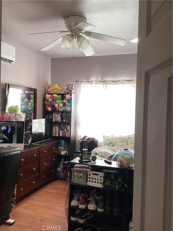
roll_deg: -1.7
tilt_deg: -3.4
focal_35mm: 31
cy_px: 116
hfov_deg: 45.4
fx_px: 207
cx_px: 86
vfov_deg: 58.4
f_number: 2.4
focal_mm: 3.3
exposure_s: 1/120
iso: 64
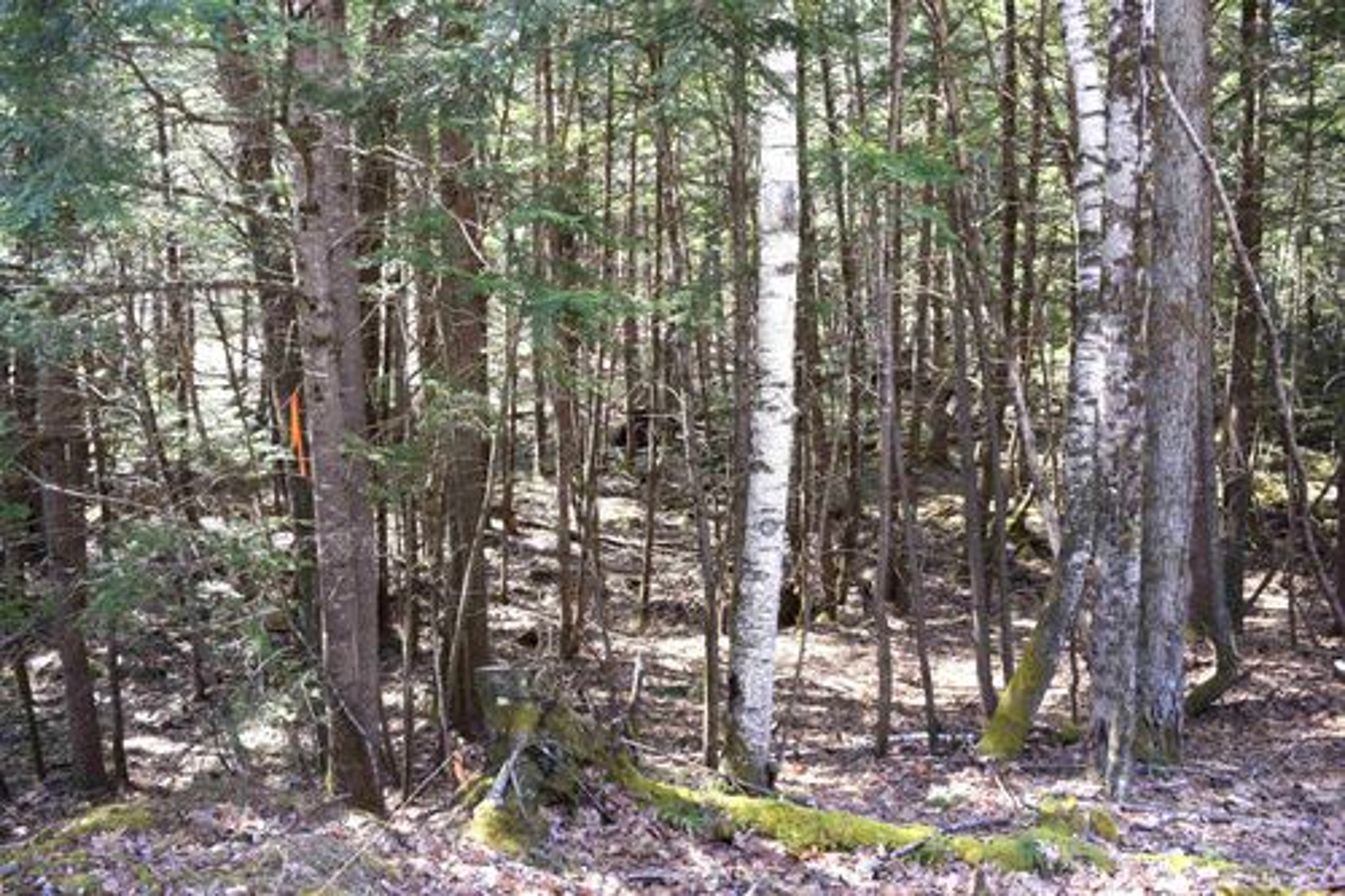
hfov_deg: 67.4
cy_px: 448
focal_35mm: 27
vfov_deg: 47.9
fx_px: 1008
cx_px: 672
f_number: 5
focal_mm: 18
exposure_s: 1/100
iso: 400
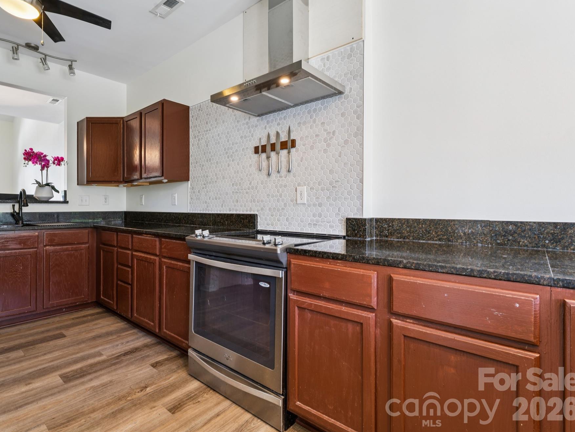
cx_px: 247
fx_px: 307
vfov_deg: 70.2
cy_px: 208
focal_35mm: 18
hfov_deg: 85.8
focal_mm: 16.4
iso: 100
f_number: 13
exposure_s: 1.3
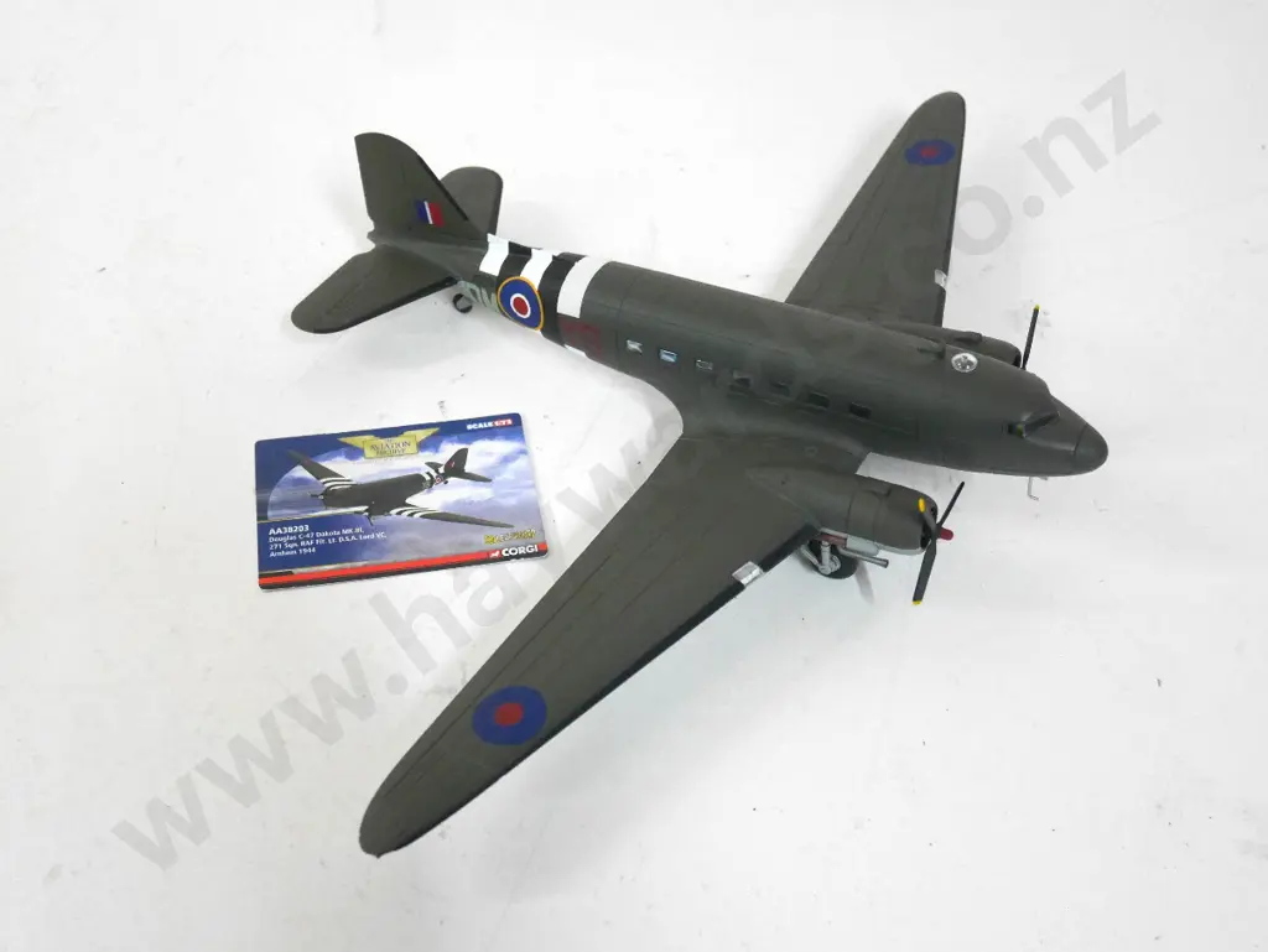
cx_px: 634
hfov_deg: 51.3
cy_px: 476
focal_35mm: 36
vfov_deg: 39.7
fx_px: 1319
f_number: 4.2
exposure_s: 1/320
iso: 3200
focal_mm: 18
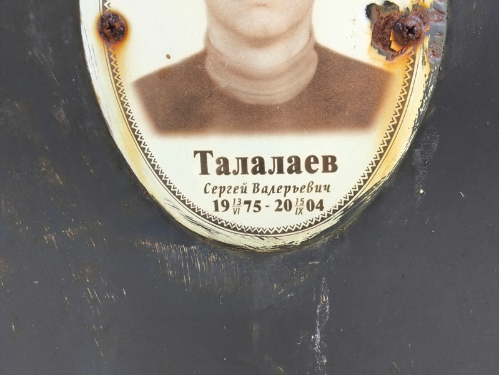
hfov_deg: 38.2
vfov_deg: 29.1
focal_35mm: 50
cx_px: 250
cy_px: 188
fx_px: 721
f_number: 1.7
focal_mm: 4.71
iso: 80
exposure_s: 1/120
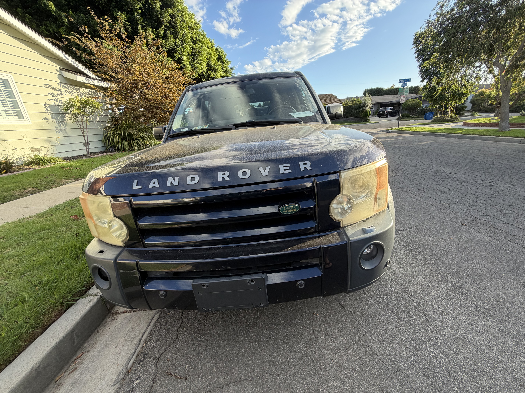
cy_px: 196
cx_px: 262
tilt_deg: -18.6
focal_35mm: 14
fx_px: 212
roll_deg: +3.9
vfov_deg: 85.7
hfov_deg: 102.1
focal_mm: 2.22
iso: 50
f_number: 2.2
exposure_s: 1/291
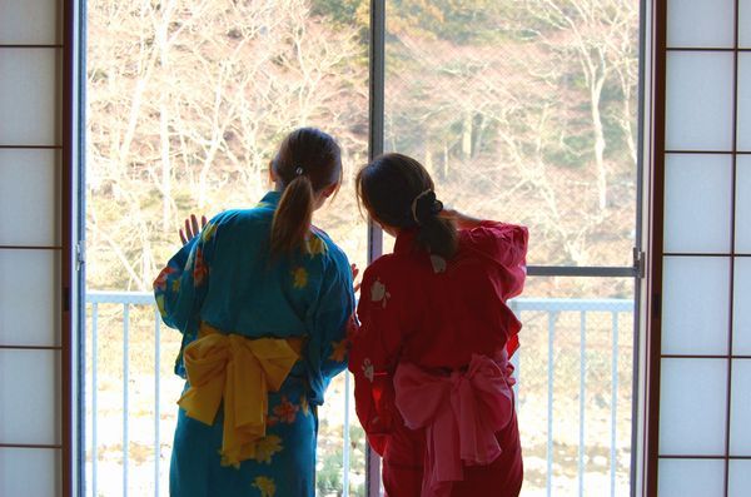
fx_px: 968
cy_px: 248
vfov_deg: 28.8
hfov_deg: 42.4
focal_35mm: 46
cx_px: 376
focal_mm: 31
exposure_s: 1/100
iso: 400
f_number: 5
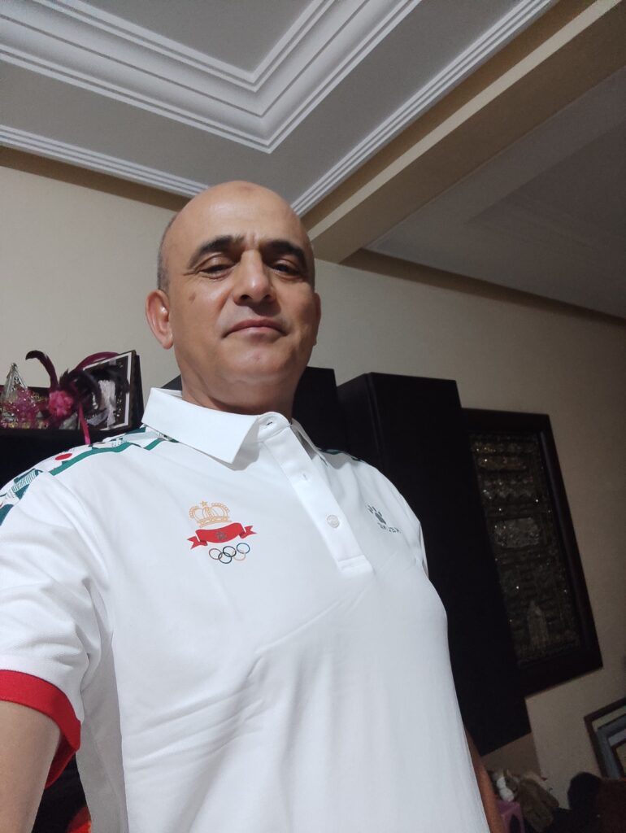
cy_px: 416
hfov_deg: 66.1
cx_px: 313
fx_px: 481
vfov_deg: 81.7
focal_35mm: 20
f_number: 2.45
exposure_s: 1/25
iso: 368
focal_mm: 3.49
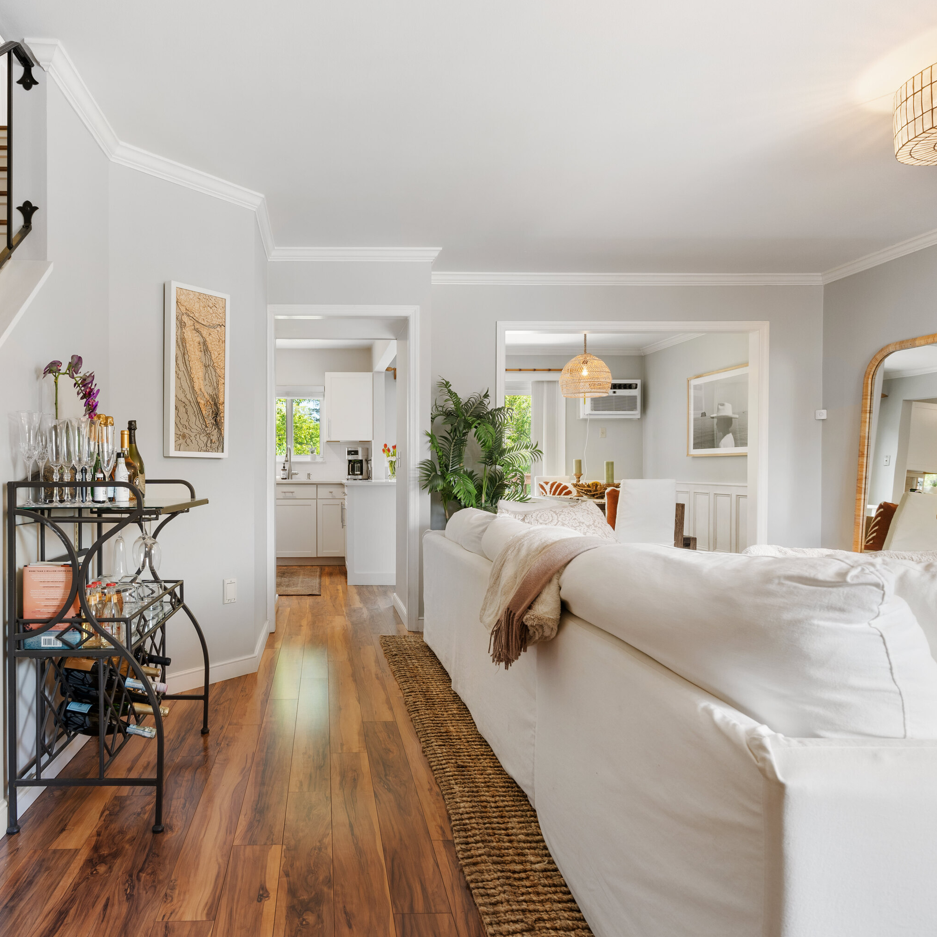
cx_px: 348
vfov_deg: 69.6
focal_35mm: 22
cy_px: 465
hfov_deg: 68.5
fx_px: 674
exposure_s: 1/1.67
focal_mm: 17
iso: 320
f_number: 8
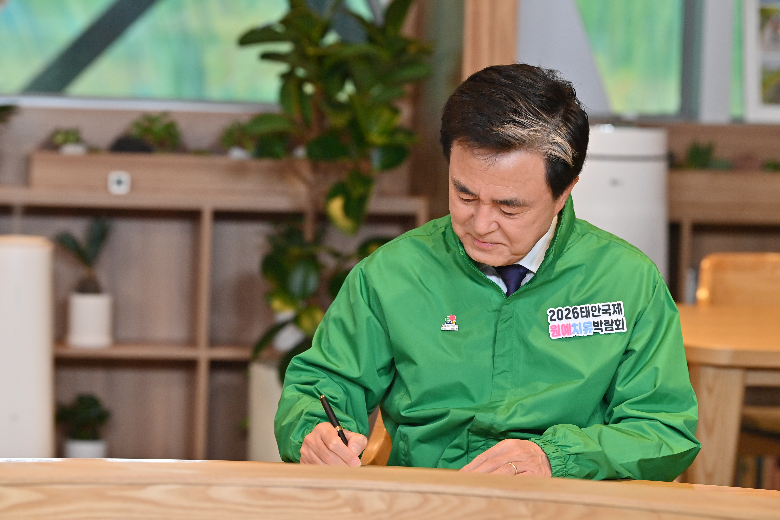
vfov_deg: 9.5
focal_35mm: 145
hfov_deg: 14.2
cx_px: 390
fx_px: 3141
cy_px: 260
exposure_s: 1/250
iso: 1000
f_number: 5
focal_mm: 145
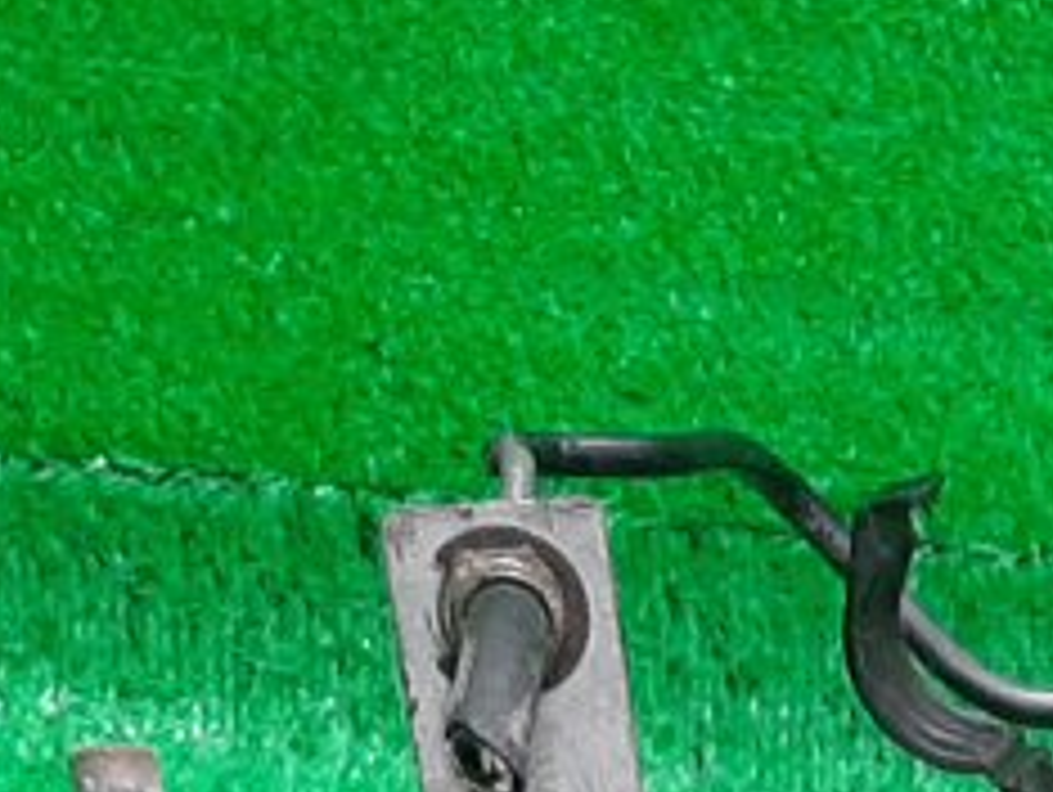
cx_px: 1737
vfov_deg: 8.2
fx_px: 4872
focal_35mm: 160
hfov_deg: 11.6
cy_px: 2169
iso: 187
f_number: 1.7
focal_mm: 3.93
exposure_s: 1/50
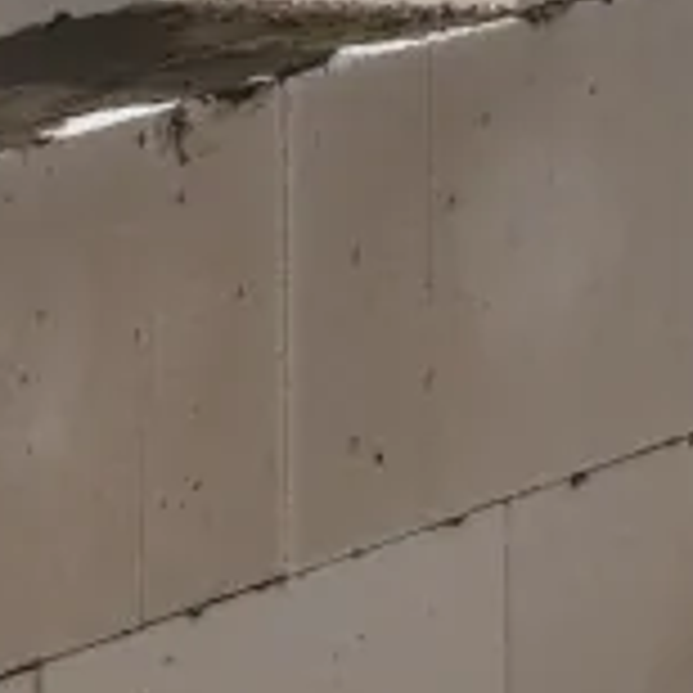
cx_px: -382
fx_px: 12503
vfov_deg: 3.2
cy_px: 162
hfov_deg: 3.2
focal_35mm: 552
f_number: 7.1
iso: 320
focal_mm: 200
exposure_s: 1/2000
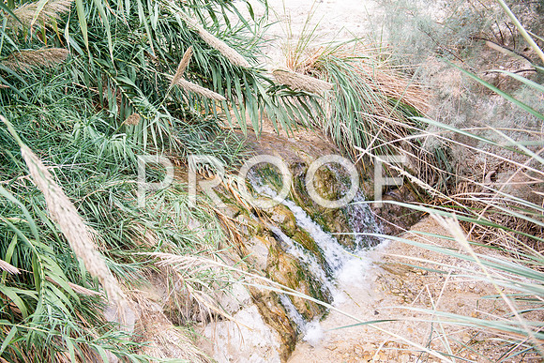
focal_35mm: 38
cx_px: 272
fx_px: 574
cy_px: 182
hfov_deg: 50.7
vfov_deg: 35.1
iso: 200
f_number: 2.8
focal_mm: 38
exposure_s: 1/125
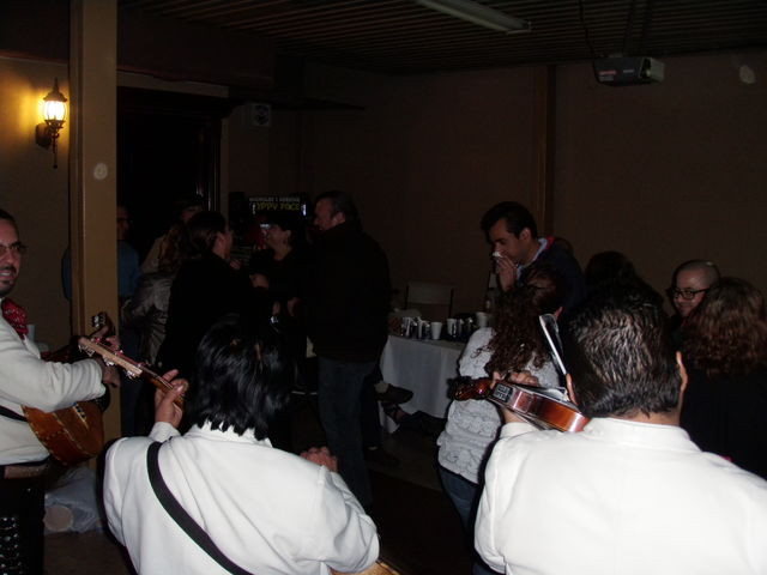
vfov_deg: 37.7
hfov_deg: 49.0
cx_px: 384
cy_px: 288
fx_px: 842
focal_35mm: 38
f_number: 3.5
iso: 200
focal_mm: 6.7
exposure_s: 1/30
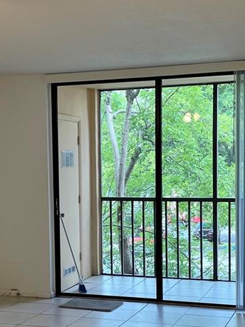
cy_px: 214
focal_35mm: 68
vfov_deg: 28.4
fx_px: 642
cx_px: 88
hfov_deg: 21.5
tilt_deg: -3.4
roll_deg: +1.8
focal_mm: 4.2
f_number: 1.6
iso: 125
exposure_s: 1/120
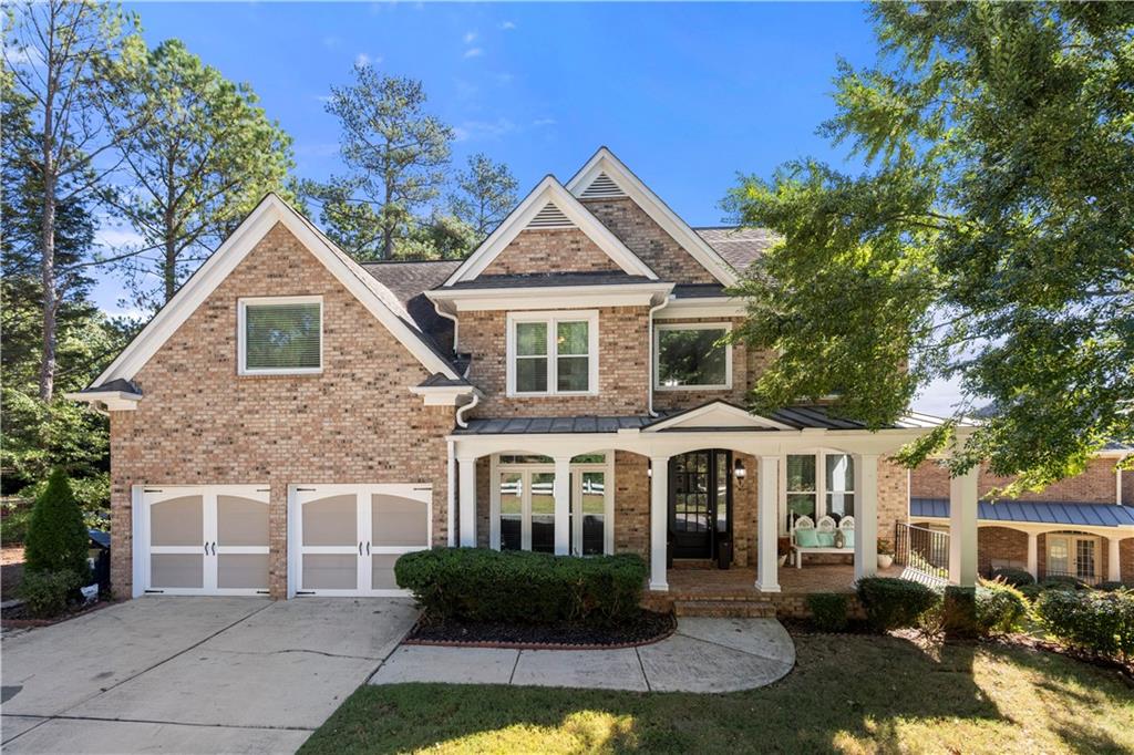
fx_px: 441
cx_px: 567
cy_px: 378
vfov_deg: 81.2
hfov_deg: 104.3
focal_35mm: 14
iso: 640
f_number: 7.1
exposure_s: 1/400
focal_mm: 14
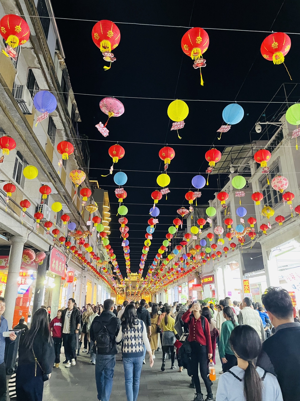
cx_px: 150
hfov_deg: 53.1
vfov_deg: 67.3
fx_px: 300
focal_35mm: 26
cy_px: 200
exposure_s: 1/50
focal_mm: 4.2
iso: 500
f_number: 1.6
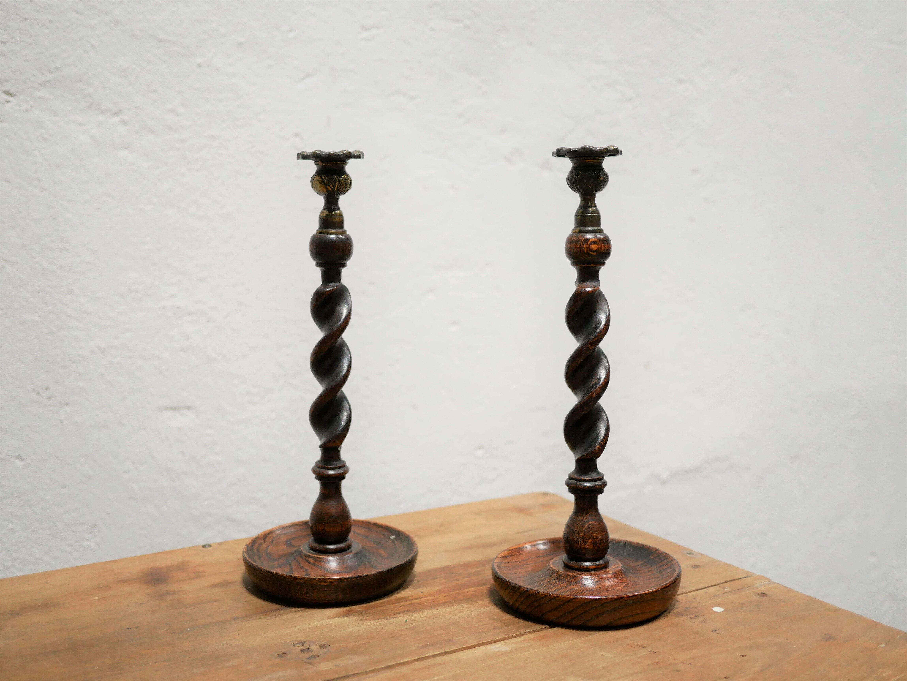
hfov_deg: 46.8
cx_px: 454
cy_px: 340
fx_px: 1049
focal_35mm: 40
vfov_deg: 36.0
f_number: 1.7
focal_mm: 20
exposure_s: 1/60
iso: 500
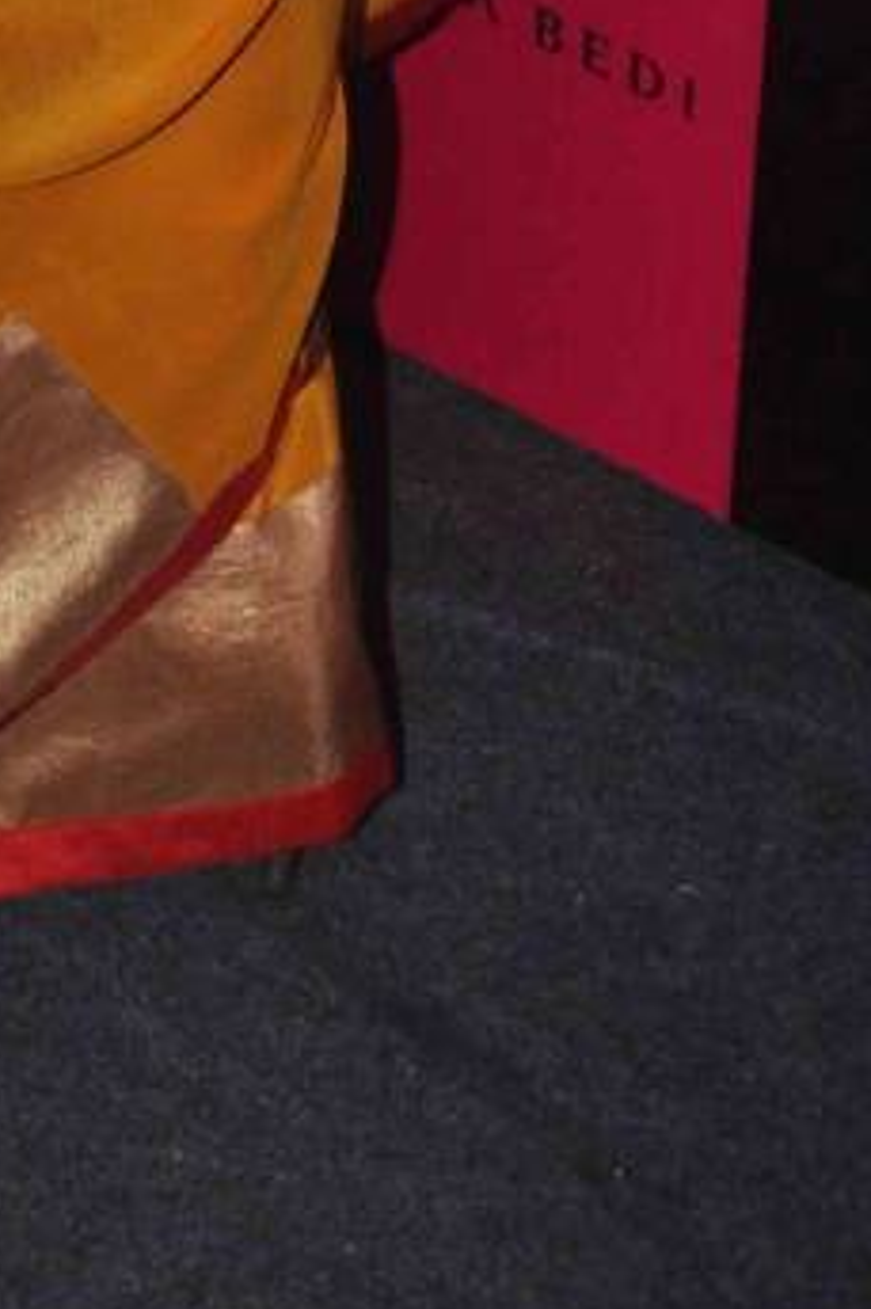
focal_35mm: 146
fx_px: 5315
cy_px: -1377
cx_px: -504
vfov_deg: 12.3
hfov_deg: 9.1
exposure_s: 1/250
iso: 500
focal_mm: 21
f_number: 9
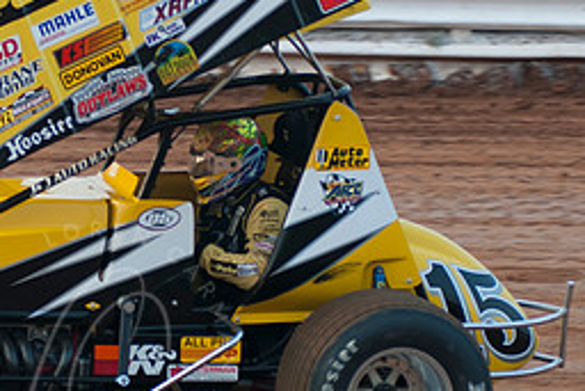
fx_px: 4422
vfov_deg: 5.1
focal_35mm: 272
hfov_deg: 7.6
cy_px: 146
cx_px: 96
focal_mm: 80
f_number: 3.5
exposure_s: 1/400
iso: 200
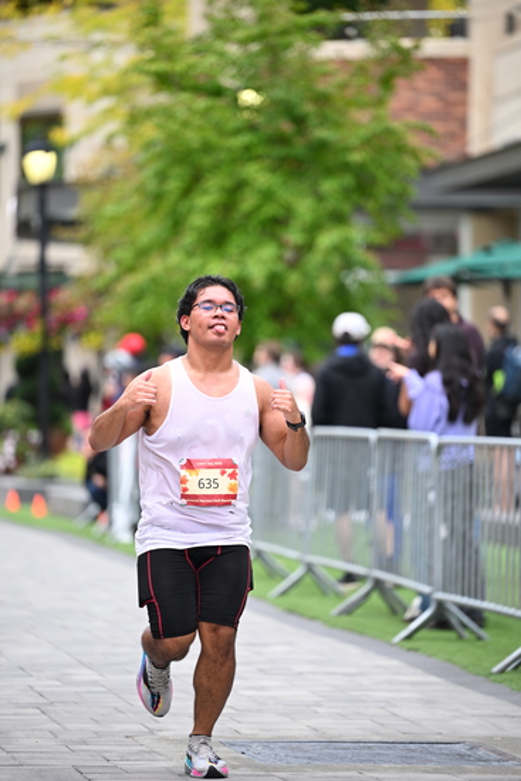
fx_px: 4013
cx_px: 260
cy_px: 390
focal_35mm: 185
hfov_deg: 7.4
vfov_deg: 11.1
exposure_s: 1/1600
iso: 800
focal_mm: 185
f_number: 2.8
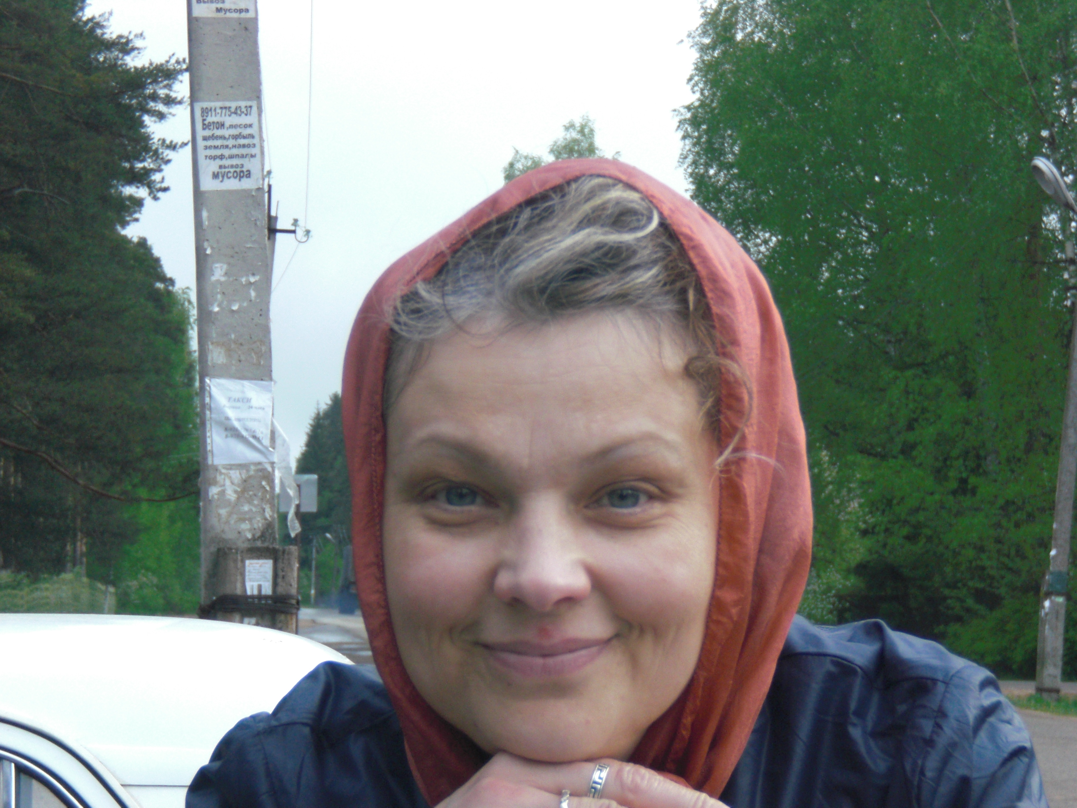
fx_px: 3547
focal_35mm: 114
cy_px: 404
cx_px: 538
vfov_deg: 13.0
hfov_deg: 17.3
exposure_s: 1/125
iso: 200
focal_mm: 18.9
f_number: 5.9
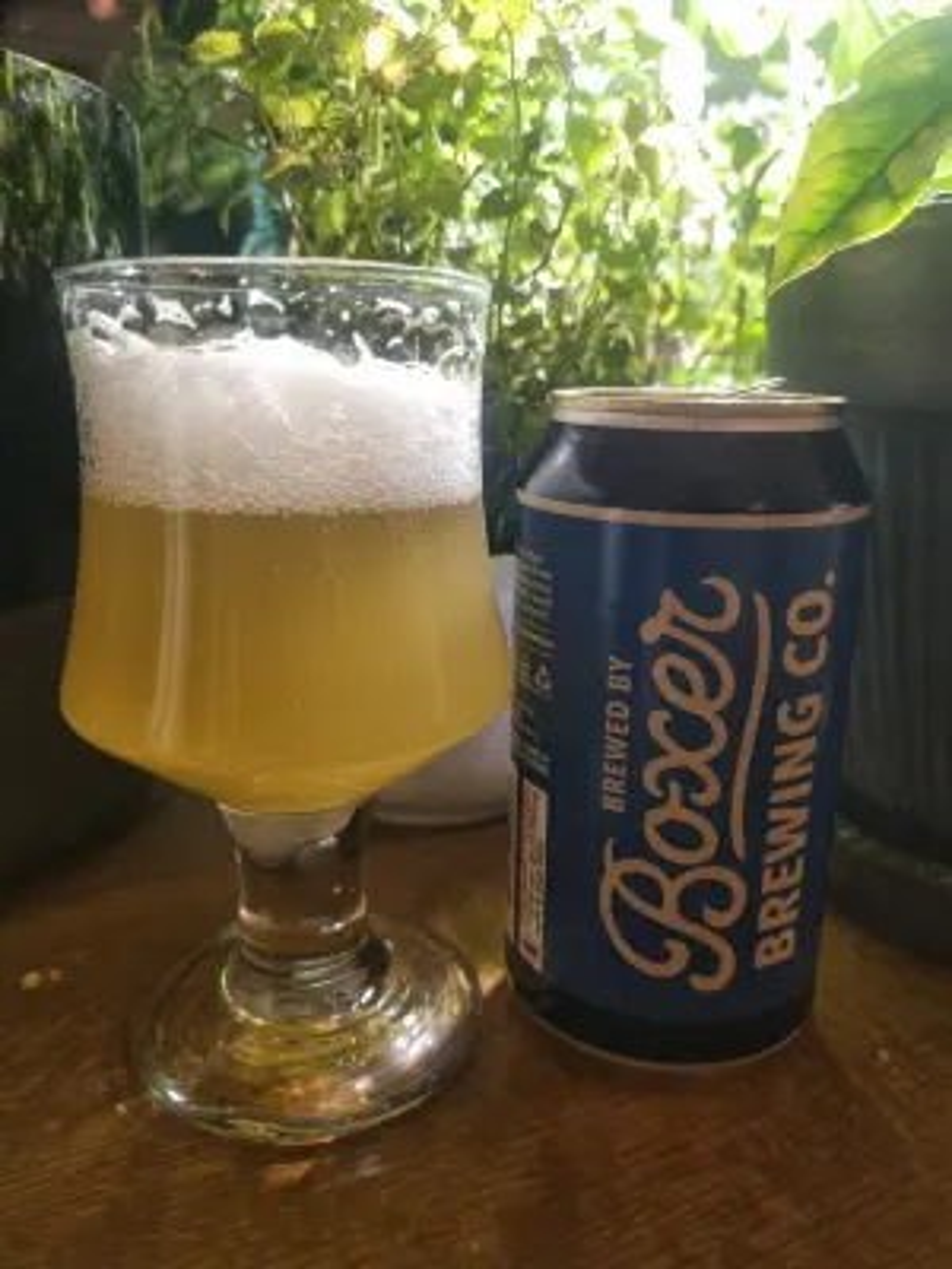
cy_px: 634
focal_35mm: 26
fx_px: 953
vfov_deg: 67.3
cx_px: 476
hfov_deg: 53.1
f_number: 1.8
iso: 800
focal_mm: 5.4
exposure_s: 1/50
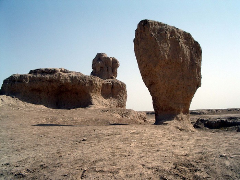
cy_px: 90
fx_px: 263
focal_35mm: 38
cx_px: 120
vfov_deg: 37.7
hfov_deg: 49.0
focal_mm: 5.8
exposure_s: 1/640
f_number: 4.8
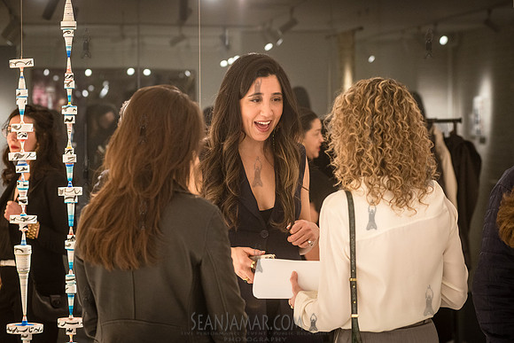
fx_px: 1369
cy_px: 172
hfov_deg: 21.3
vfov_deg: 14.3
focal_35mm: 96
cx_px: 257
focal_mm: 92
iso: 1600
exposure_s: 1/125
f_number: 4.5
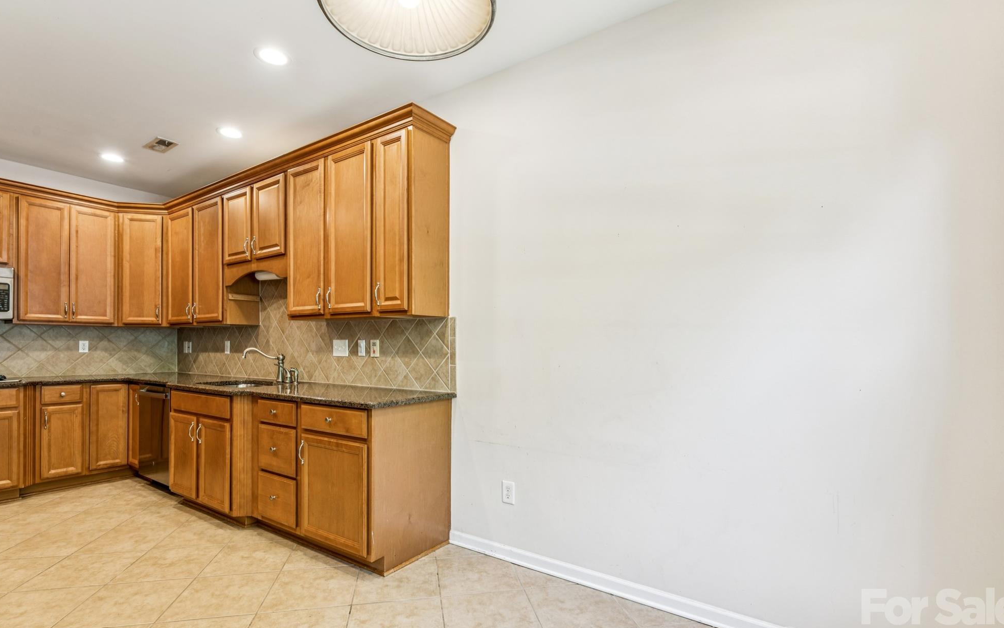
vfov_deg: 66.9
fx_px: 474
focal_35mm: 17
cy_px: 340
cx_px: 501
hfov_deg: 93.3
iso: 100
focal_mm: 16.3
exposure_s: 1/4
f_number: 9
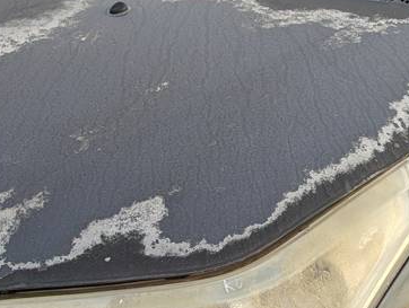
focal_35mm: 95
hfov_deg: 20.6
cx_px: 166
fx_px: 1125
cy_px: 239
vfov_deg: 15.5
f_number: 1.85
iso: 39
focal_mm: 6.81
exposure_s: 1/228
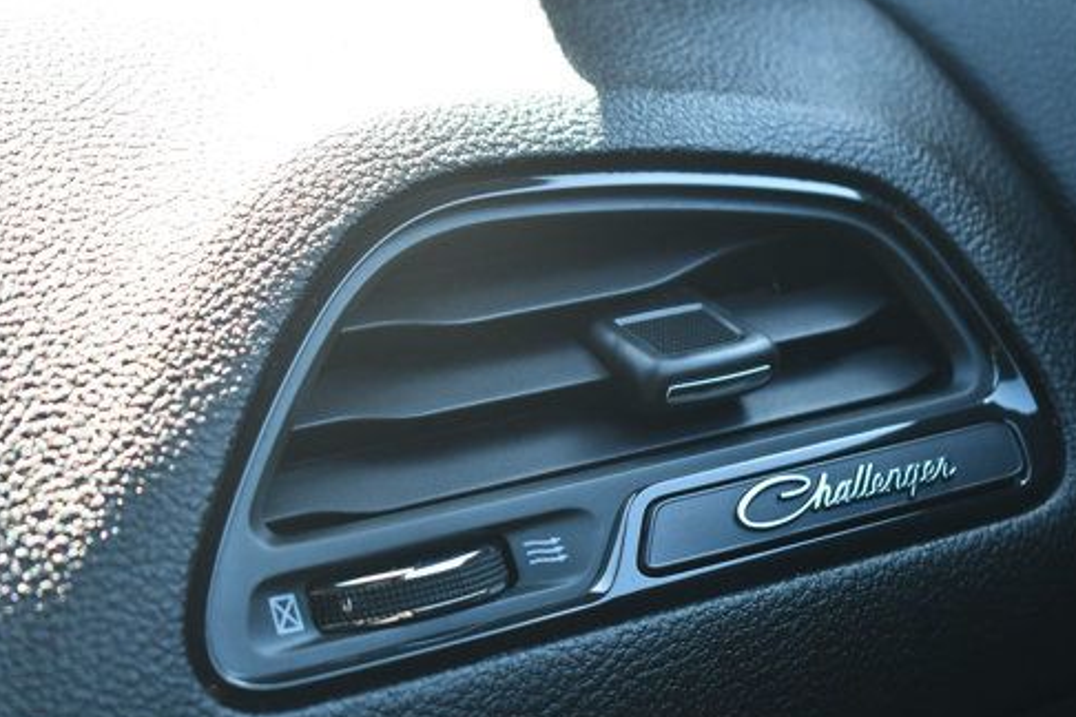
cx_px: 578
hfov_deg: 18.9
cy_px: 437
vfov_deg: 12.7
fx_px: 3228
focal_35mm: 108
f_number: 5.6
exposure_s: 1/200
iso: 800
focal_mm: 55
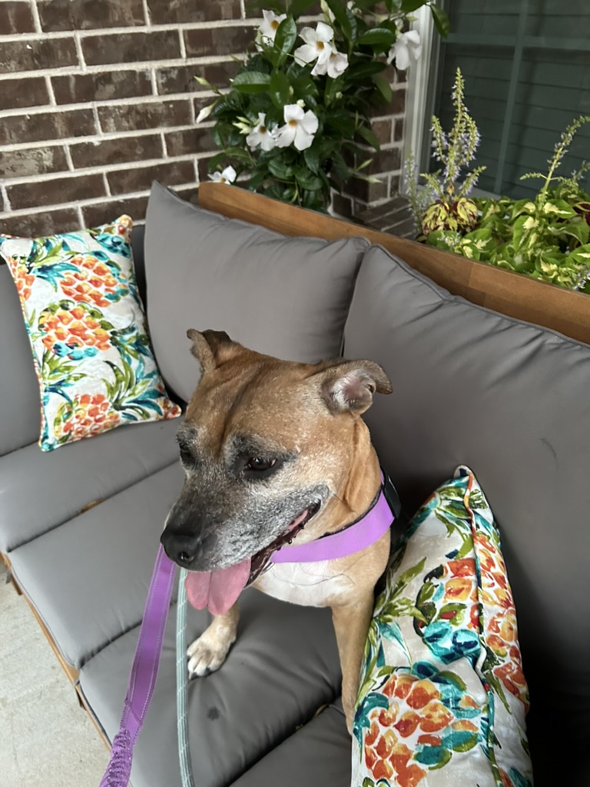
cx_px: 295
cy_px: 394
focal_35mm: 26
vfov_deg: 67.3
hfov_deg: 53.1
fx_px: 591
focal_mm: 5.7
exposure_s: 1/44
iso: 500
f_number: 1.5
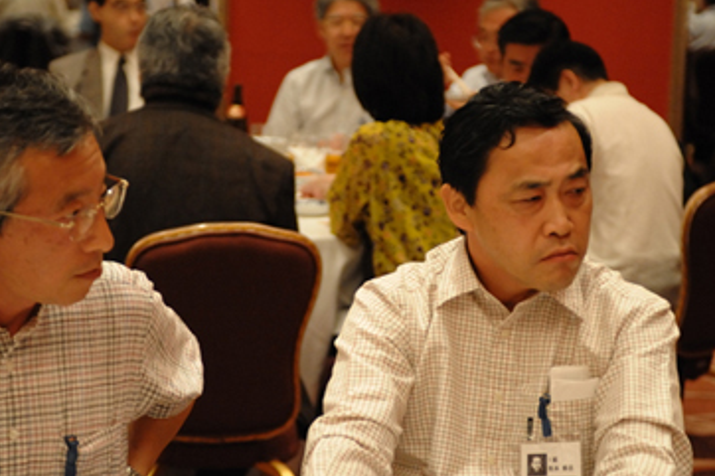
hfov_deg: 19.3
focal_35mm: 106
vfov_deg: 12.9
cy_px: 320
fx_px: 2104
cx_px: 383
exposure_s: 1/125
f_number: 2.8
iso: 3600
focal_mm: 60
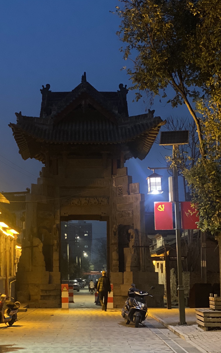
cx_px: 44
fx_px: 713
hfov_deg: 17.5
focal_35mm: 74
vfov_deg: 27.8
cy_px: 203
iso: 500
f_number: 2
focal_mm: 6
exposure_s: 1/14
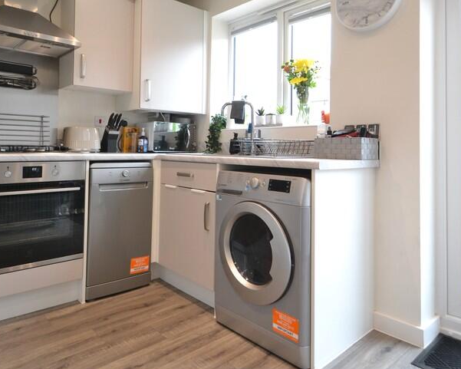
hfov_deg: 70.3
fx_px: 328
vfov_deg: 57.6
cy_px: 126
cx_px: 234
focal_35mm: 24
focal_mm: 10
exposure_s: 1/100
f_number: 5
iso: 400
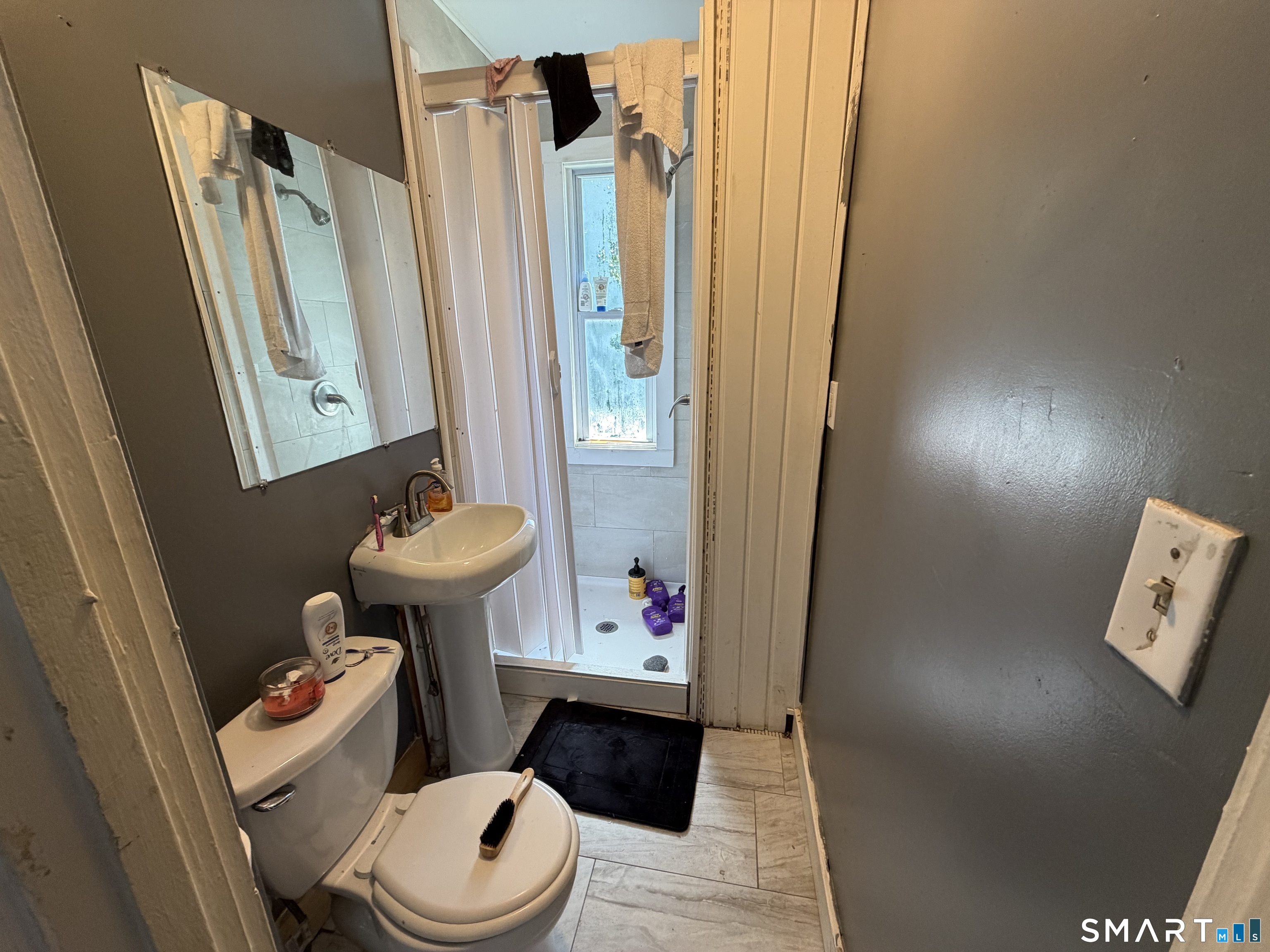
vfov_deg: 85.7
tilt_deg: -16.4
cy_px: 476
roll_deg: +1.5
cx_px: 635
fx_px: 514
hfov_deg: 102.1
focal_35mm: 14
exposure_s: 1/60
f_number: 2.2
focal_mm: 2.22
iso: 250
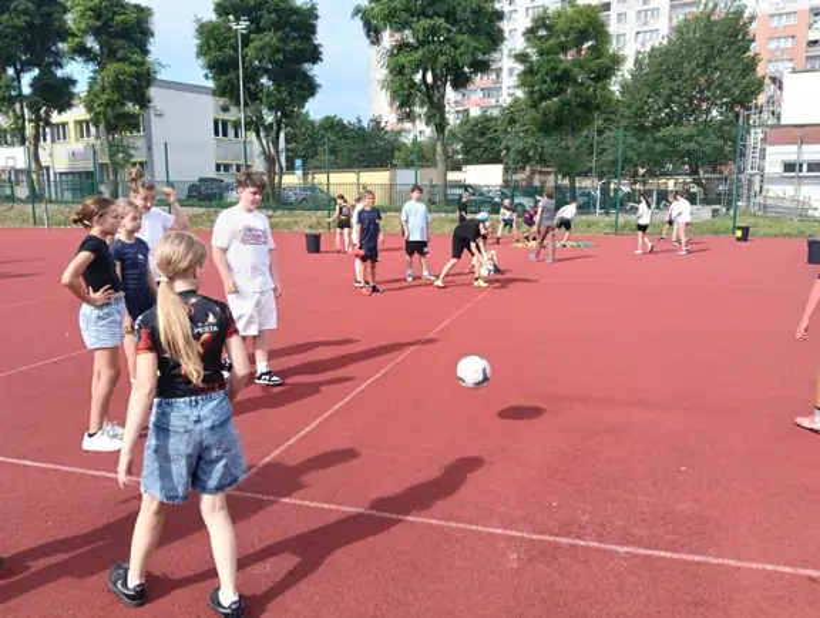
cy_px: 309
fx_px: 641
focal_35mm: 27
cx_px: 410
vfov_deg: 51.5
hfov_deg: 65.2
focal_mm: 3.98
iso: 50
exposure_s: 1/397
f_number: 1.8
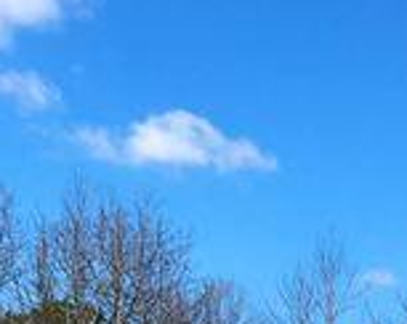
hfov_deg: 13.0
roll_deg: -2.0
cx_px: 319
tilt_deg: +1.9
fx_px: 1780
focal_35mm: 148
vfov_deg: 9.9
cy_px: 560
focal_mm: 4.15
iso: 25
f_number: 2.2
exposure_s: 1/1326
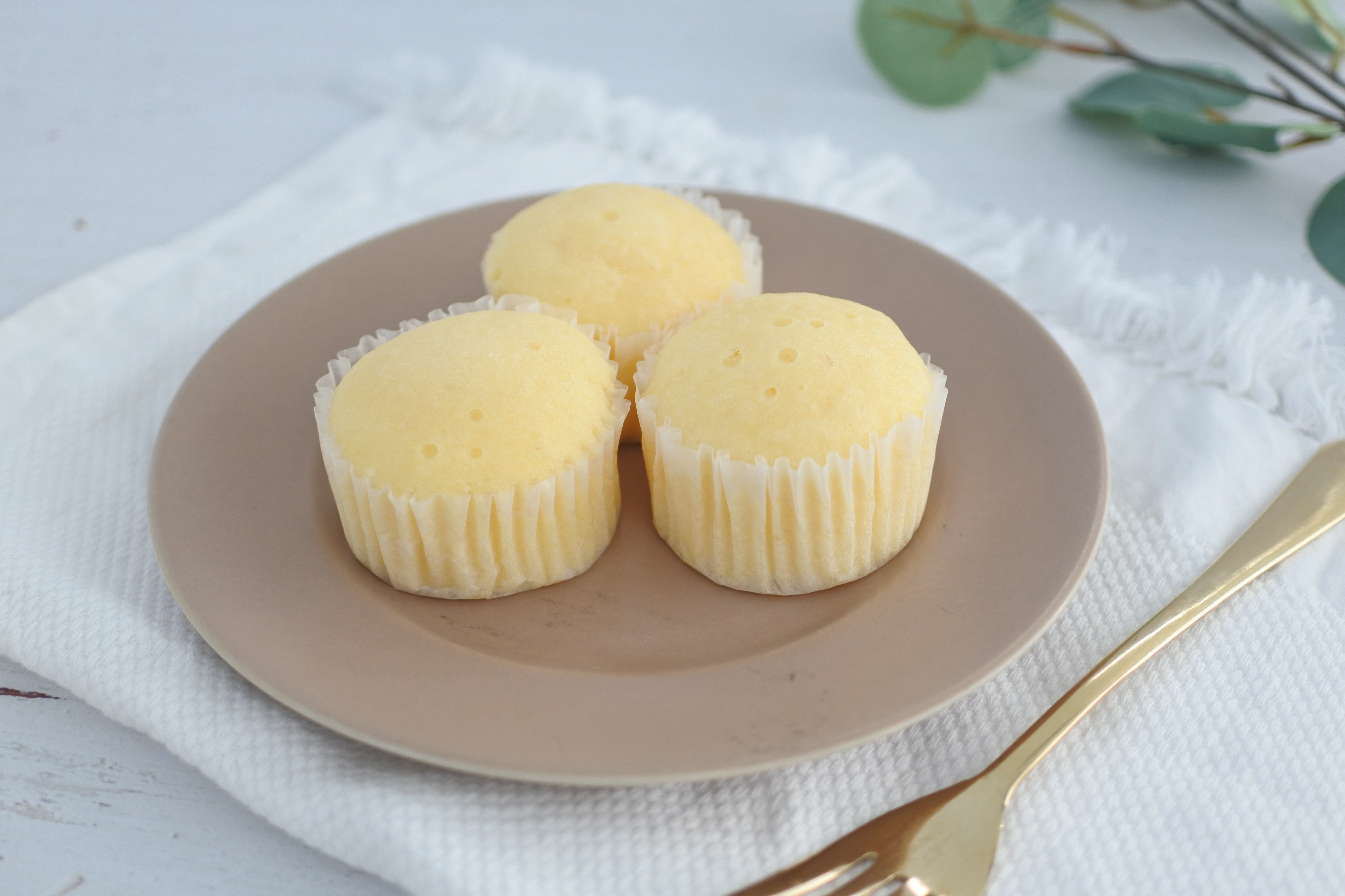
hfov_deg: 40.3
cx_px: 672
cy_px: 448
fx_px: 1831
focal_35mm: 49
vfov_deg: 27.5
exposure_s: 1/500
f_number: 2
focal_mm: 18.5
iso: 250
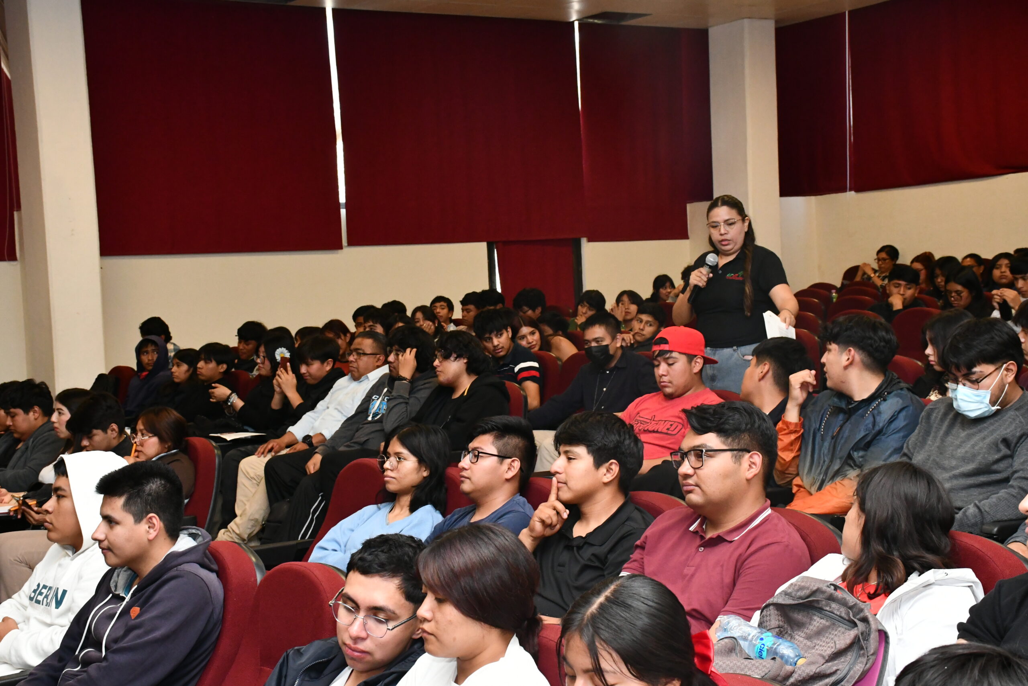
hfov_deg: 35.1
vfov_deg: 23.8
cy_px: 343
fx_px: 1628
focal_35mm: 57
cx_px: 514
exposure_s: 1/60
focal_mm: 38
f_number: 10
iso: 3200
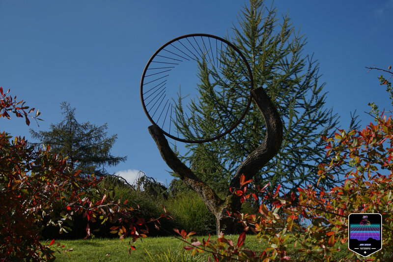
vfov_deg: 23.2
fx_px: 638
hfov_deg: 34.2
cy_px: 131
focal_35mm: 58
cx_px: 196
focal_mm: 39
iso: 100
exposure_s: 1/160
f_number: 14
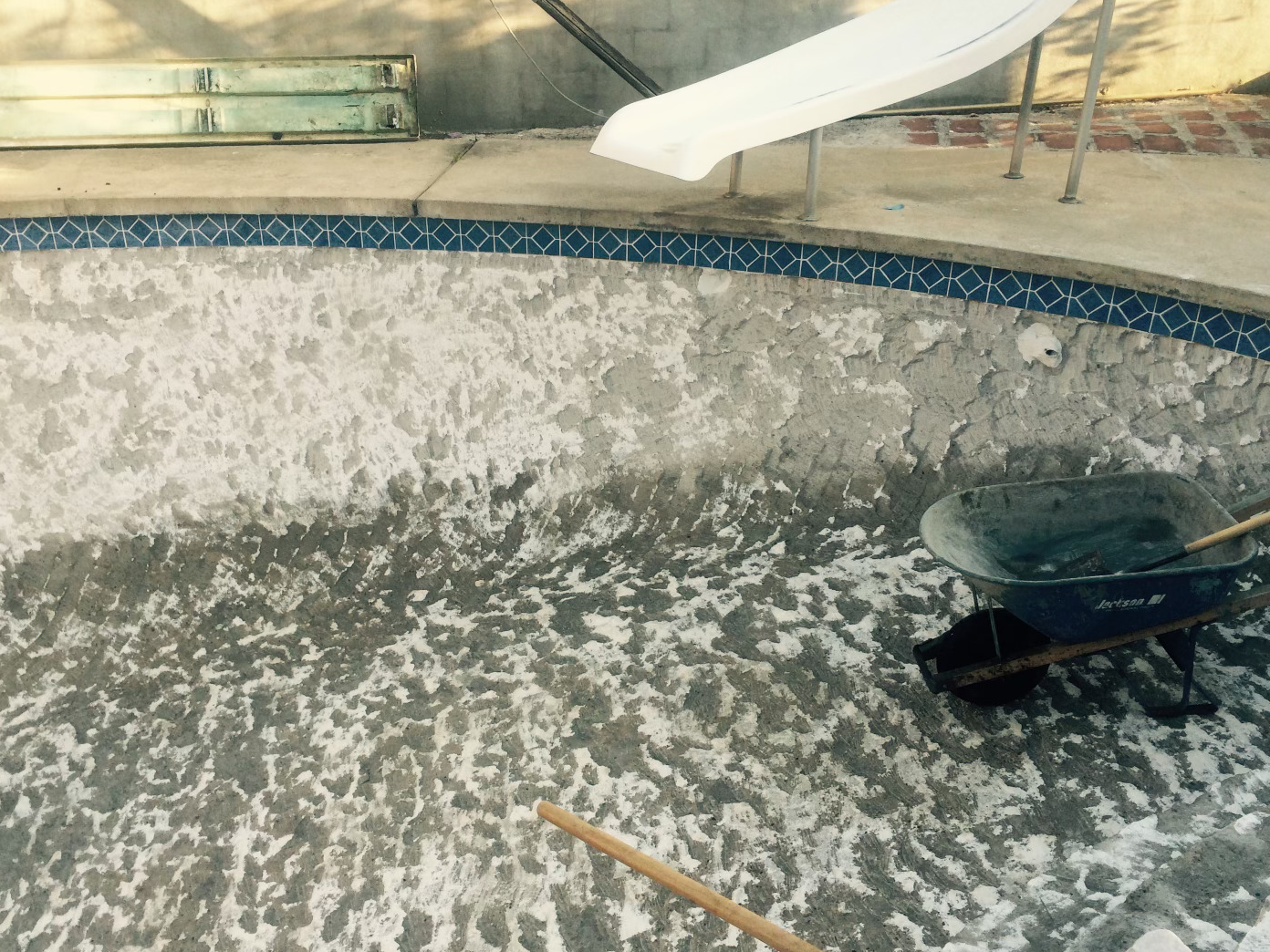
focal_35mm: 34
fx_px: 1247
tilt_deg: -29.8
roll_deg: +0.2
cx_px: 576
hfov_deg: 53.9
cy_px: 528
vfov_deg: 41.7
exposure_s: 1/331
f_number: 2.2
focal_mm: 4.15
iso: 32
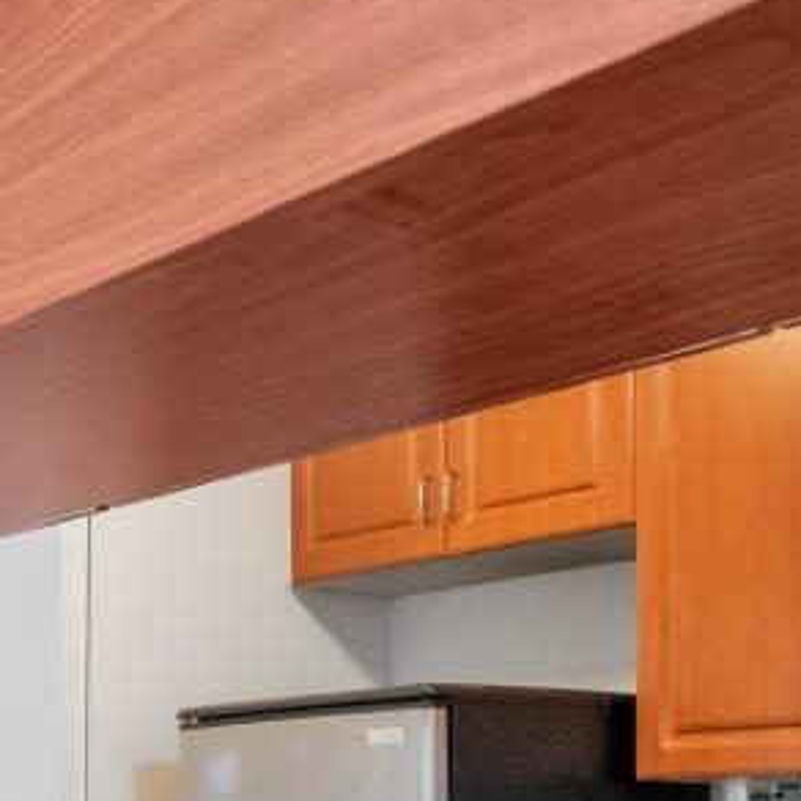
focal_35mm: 66
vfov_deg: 24.7
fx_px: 1728
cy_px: 826
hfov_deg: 24.6
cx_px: -38
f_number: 4
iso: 1600
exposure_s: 1/160
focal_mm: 14
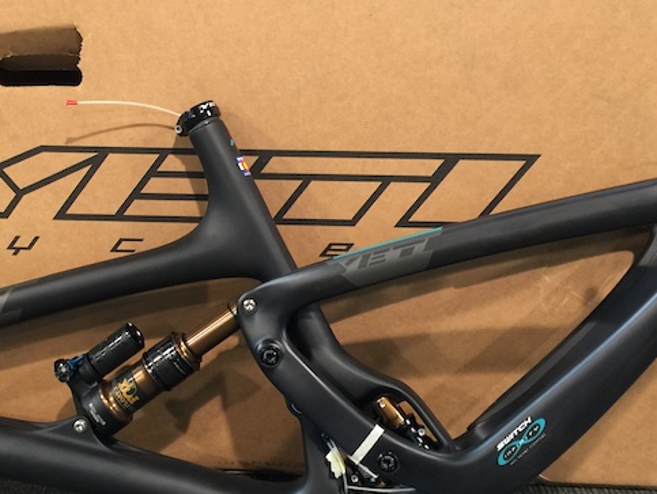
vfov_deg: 30.3
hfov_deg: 39.4
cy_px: 235
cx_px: 249
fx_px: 912
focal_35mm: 48
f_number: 2.2
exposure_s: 1/8
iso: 125
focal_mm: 4.15
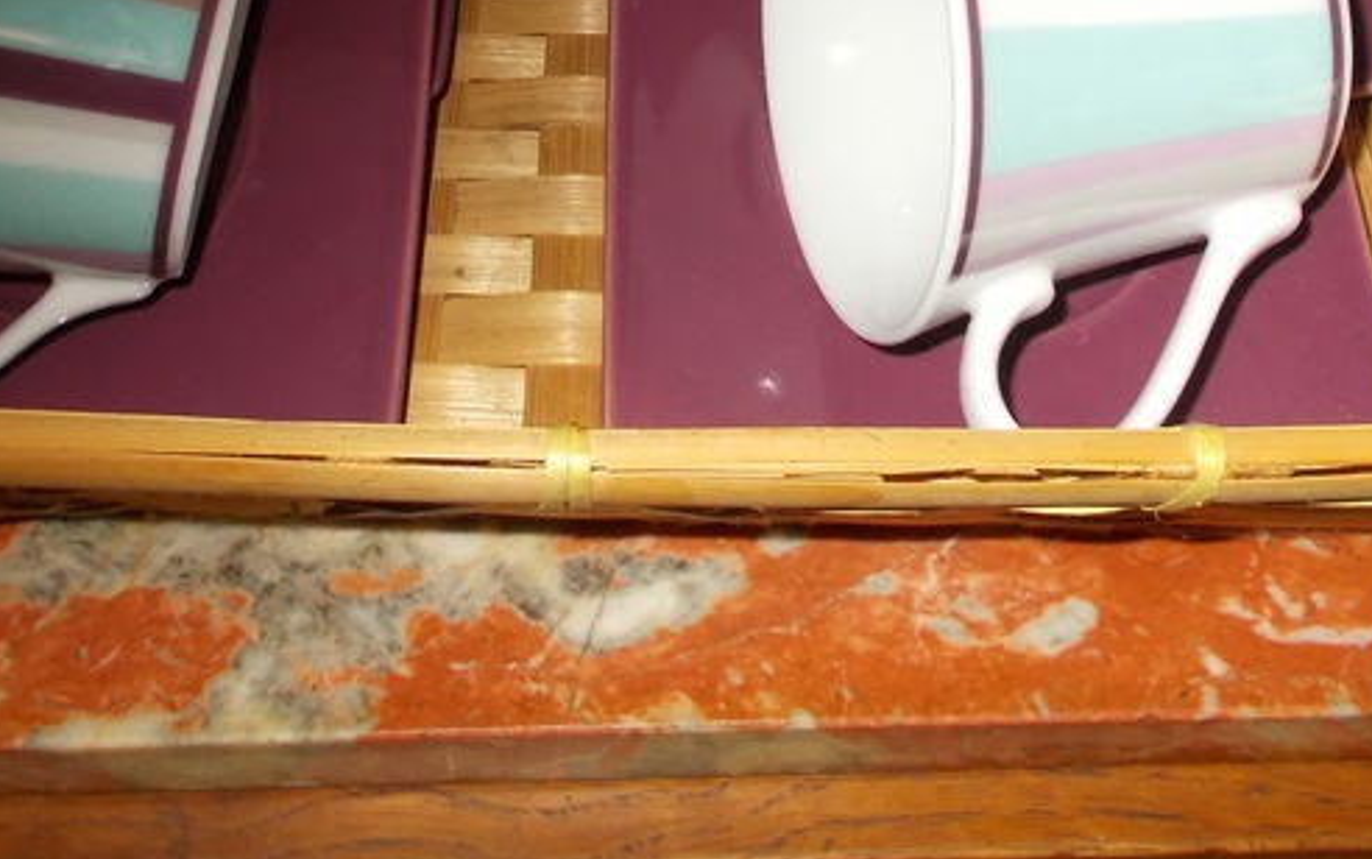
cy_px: -126
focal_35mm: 56
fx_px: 2095
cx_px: 613
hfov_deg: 36.2
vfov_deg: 21.7
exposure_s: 1/25
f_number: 3.2
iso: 200
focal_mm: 4.6
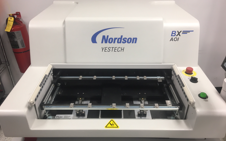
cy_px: 76
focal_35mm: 31
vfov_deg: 40.6
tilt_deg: -29.6
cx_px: 113
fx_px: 191
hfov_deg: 61.2
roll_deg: +0.1
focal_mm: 4.15
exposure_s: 1/30
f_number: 2.2
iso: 64
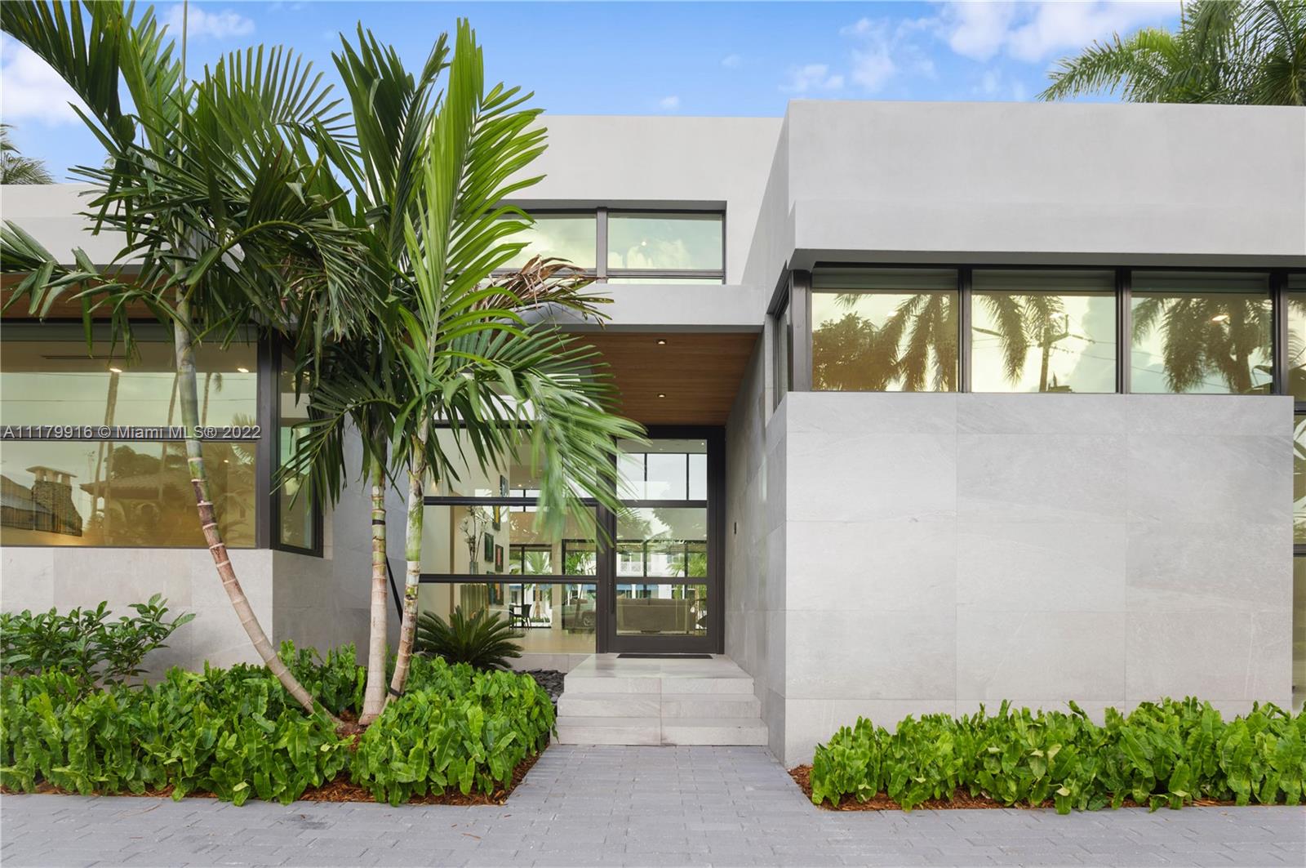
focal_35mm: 17
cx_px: 653
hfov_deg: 93.3
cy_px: 434
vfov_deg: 70.3
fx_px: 616
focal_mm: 17
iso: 100
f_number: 5.6
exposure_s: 1/4
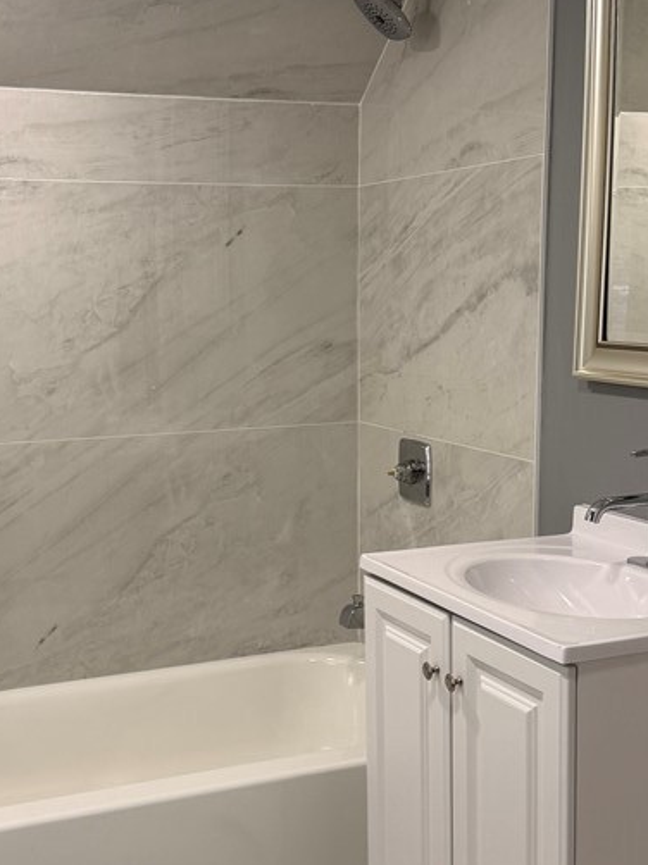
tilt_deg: -8.5
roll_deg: +0.6
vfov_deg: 38.9
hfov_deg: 29.6
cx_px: 293
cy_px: 476
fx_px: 1224
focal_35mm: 49
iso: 125
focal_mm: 6.76
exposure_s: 1/120
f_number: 1.78
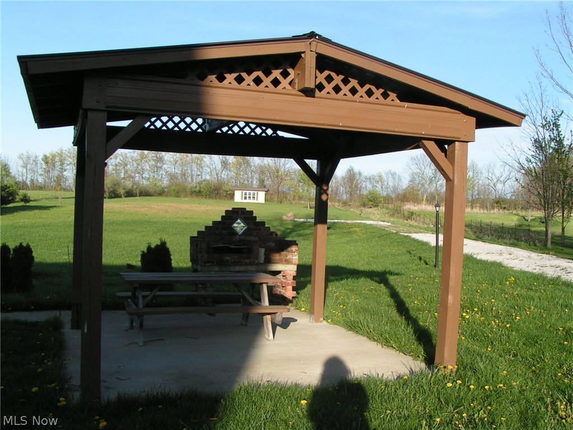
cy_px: 215
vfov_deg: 37.7
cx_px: 286
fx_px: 629
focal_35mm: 38
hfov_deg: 49.0
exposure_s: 1/200
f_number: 5.6
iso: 50
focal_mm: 5.8
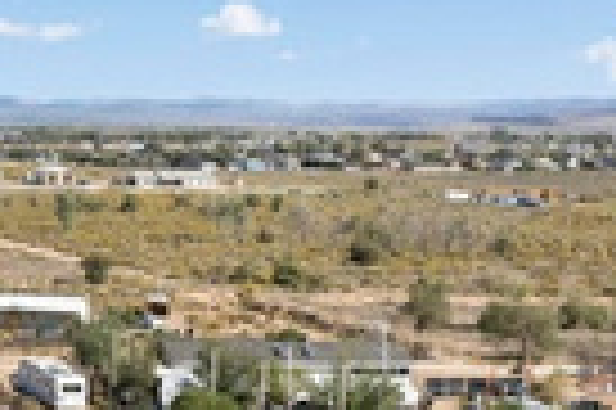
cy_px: 306
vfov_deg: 13.2
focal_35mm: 103
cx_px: -396
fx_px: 1760
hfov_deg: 17.2
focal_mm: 8.38
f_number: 2.8
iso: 100
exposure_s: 1/180
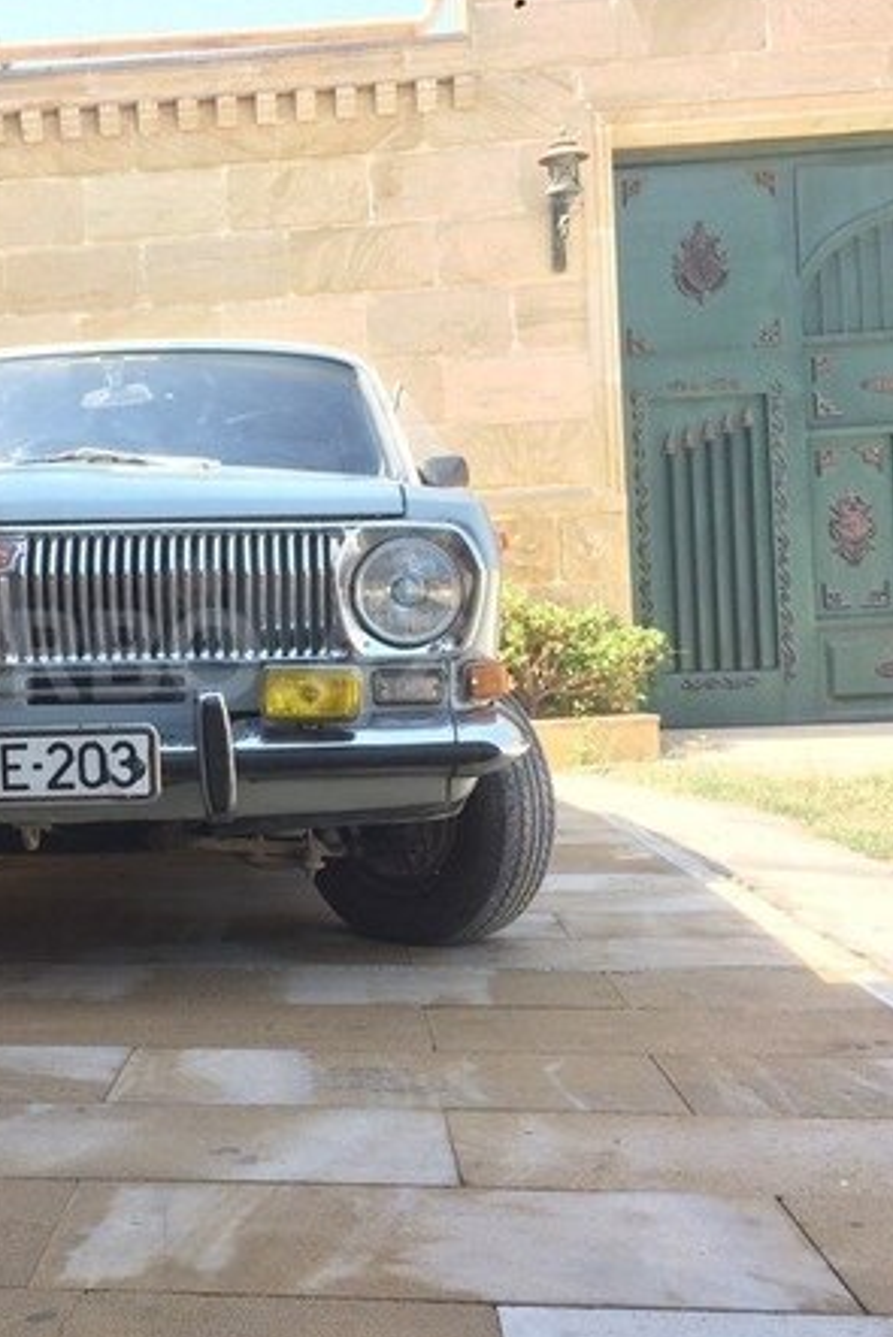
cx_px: 154
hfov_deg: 29.1
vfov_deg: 43.6
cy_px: 655
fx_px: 1673
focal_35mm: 45
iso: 32
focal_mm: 4.15
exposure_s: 1/354
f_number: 2.2
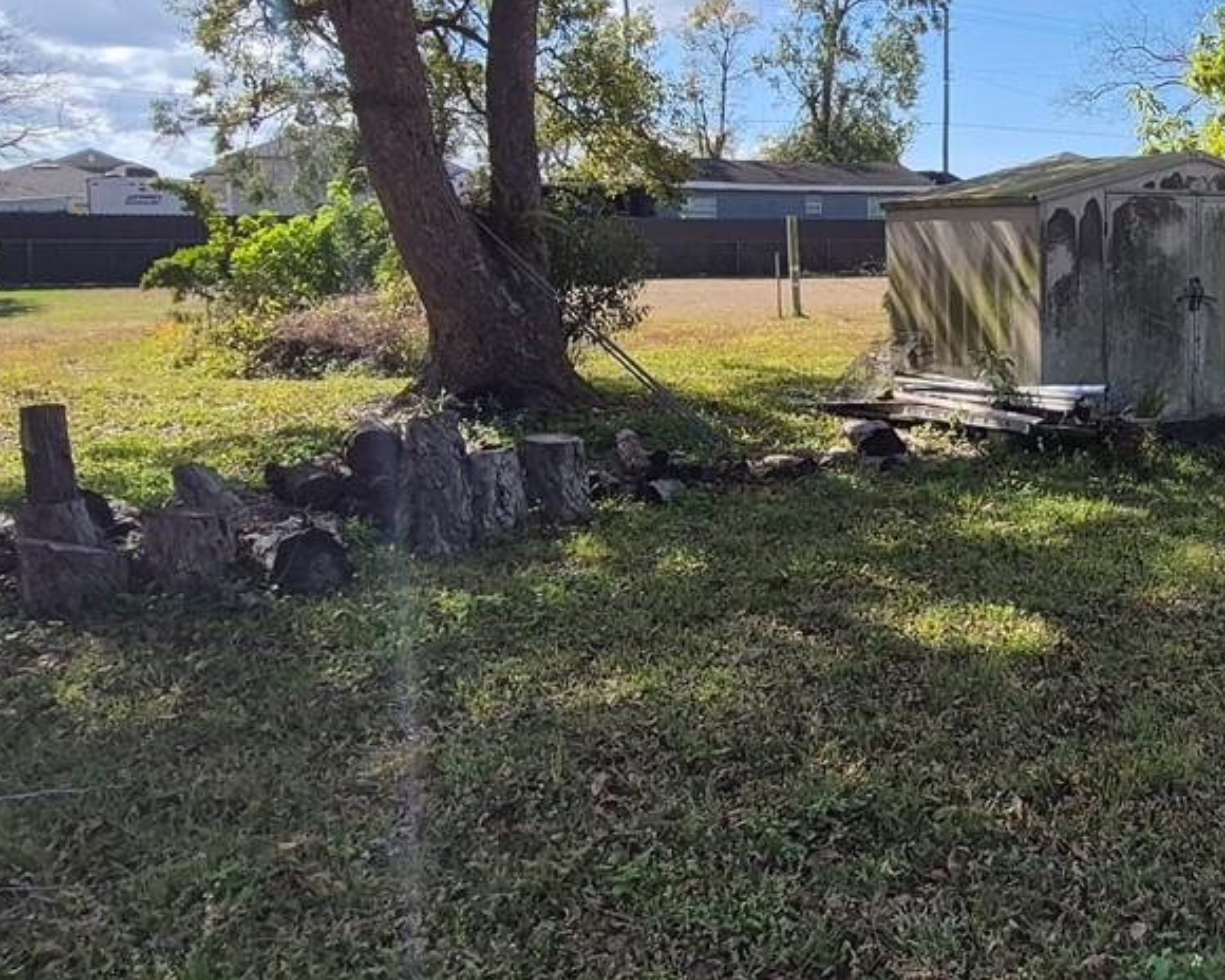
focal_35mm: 35
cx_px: 1052
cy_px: 357
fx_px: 1269
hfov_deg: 47.4
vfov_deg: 41.9
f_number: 2.2
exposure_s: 1/1684
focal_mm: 1.74
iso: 50
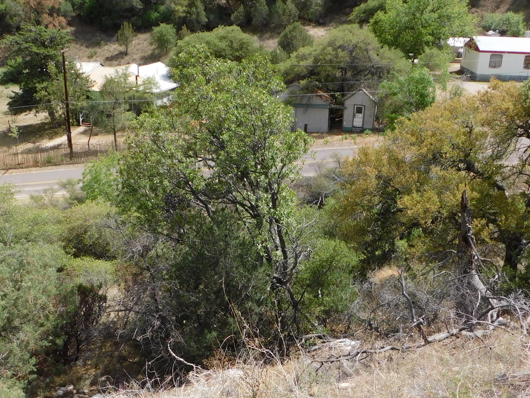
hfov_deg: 45.8
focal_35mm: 41
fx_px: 628
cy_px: 255
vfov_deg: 34.9
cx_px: 252
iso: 125
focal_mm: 4
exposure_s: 1/1250
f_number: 3
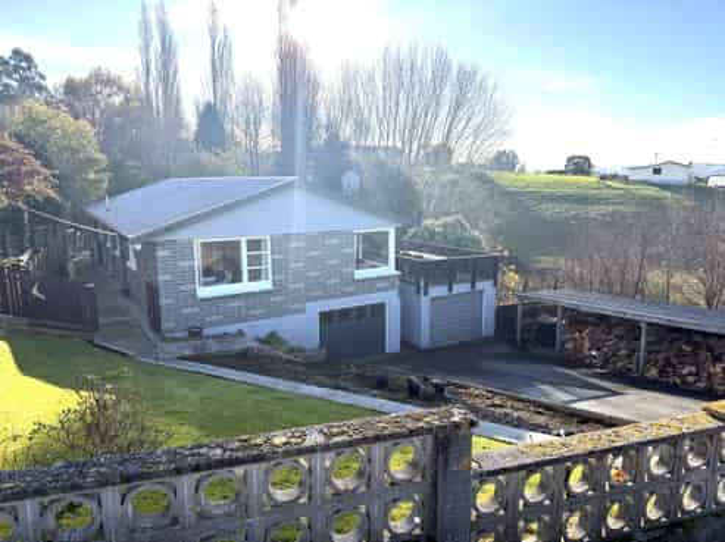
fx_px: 502
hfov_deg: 71.6
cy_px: 271
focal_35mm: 24
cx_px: 362
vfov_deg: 56.8
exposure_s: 1/3021
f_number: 1.78
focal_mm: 6.76
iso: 100
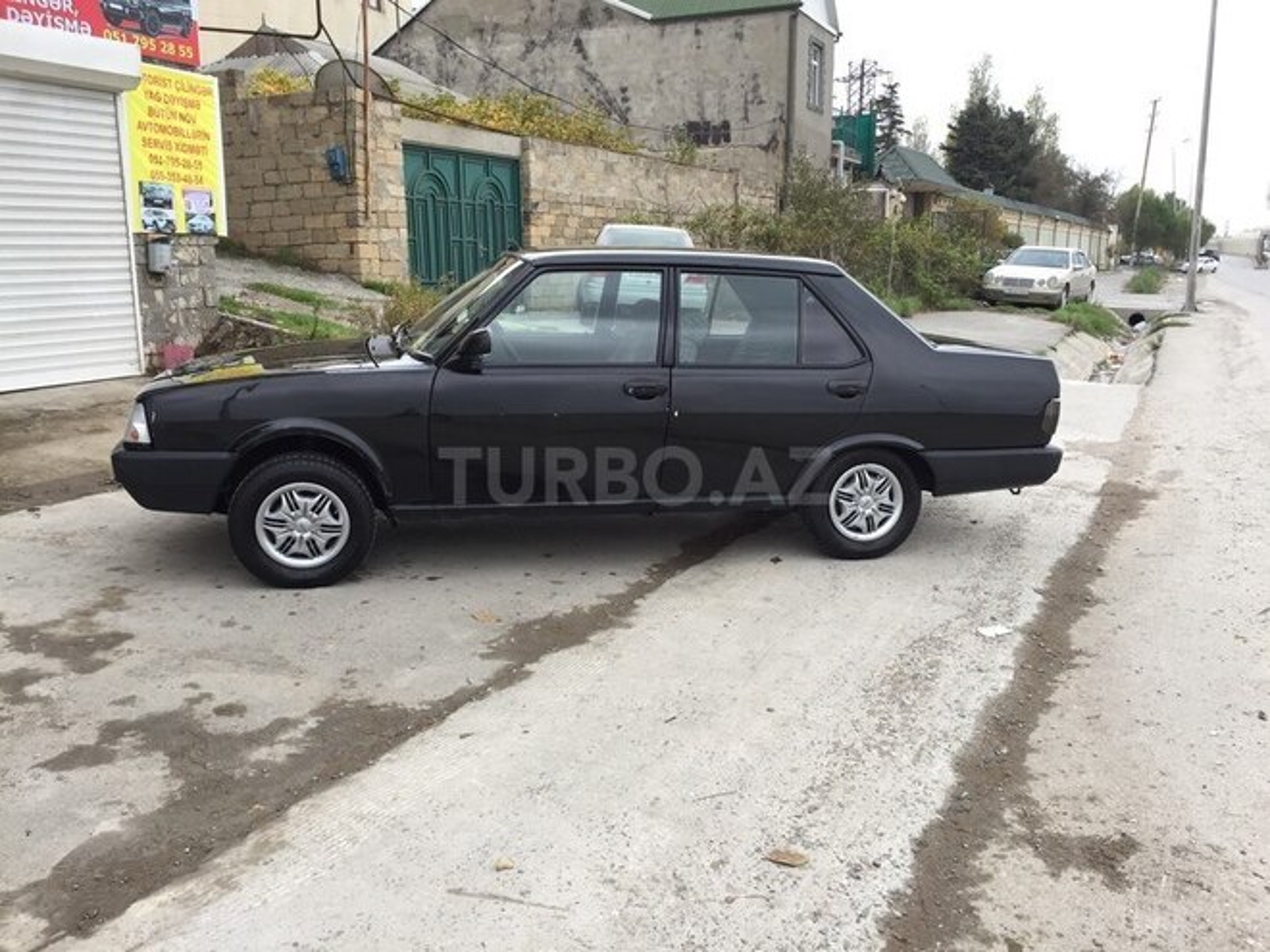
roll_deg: -0.7
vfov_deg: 48.2
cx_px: 635
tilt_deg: -11.4
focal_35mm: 29
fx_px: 1064
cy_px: 476
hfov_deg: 61.7
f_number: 2.2
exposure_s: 1/260
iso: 32
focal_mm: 4.15
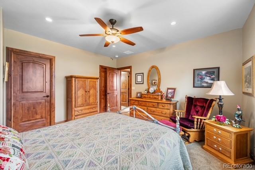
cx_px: 128
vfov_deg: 81.3
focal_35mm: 14
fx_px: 99
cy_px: 85
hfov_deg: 104.2
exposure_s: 1/2
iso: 800
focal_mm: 14
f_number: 8
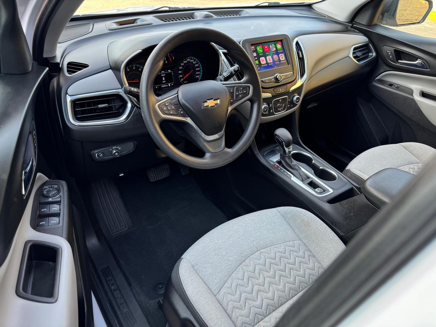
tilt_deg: -34.9
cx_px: 218
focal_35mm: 24
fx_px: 302
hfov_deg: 71.6
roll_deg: -4.2
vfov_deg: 56.8
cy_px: 164
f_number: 1.78
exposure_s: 1/121
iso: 80
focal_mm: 6.76
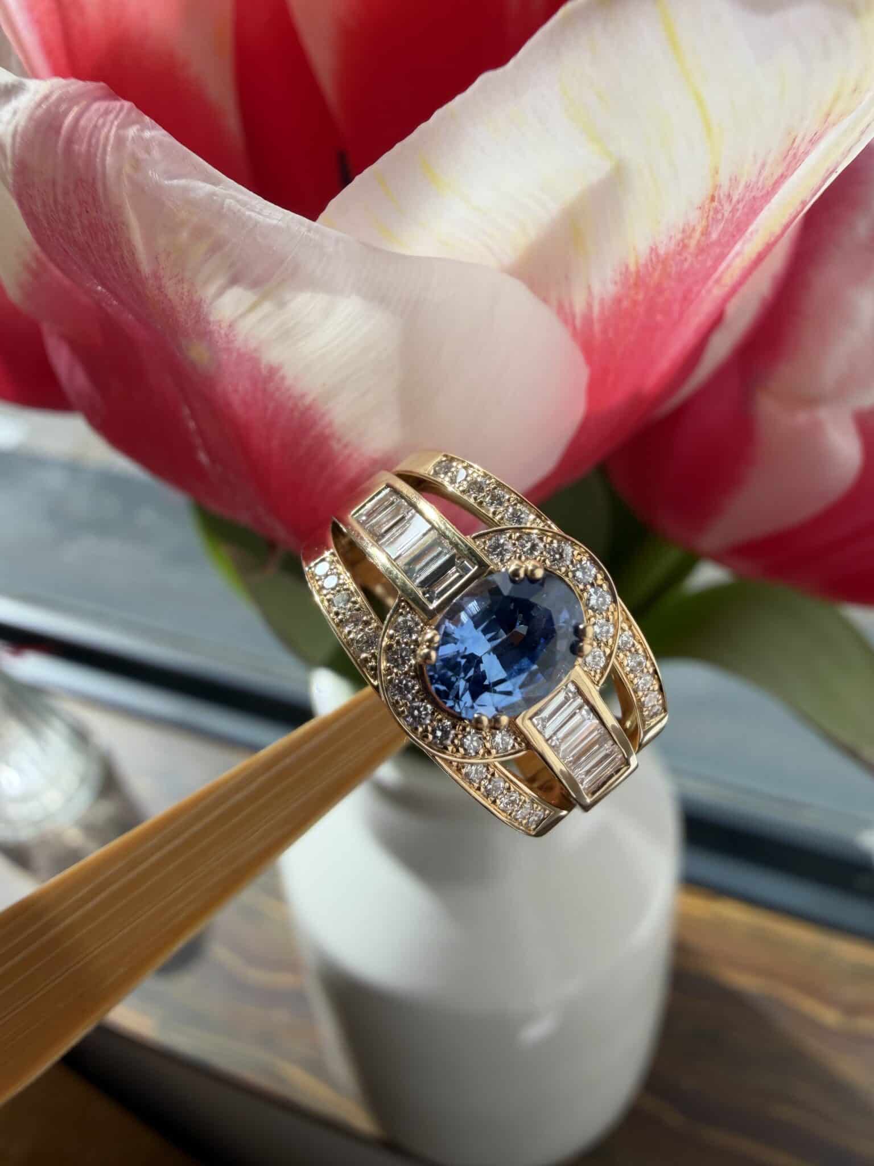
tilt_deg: -45.7
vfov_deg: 71.6
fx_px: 808
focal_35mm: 24
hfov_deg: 56.8
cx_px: 437
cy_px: 583
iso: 32
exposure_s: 1/497
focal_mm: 2.22
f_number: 2.2
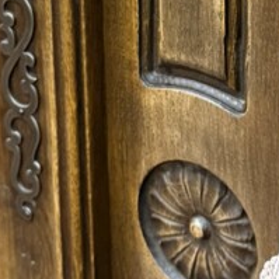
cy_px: -133
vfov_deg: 12.9
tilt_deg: -16.4
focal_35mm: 128
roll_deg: +0.4
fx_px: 1167
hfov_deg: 13.5
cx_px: 236
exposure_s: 1/50
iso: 640
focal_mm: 6.76
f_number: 1.78
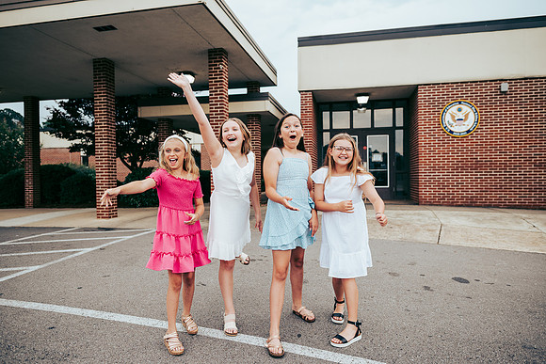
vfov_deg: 53.2
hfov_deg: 73.7
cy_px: 182
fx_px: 364
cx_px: 273
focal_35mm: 24
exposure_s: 1/320
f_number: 2.8
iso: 250
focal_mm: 24
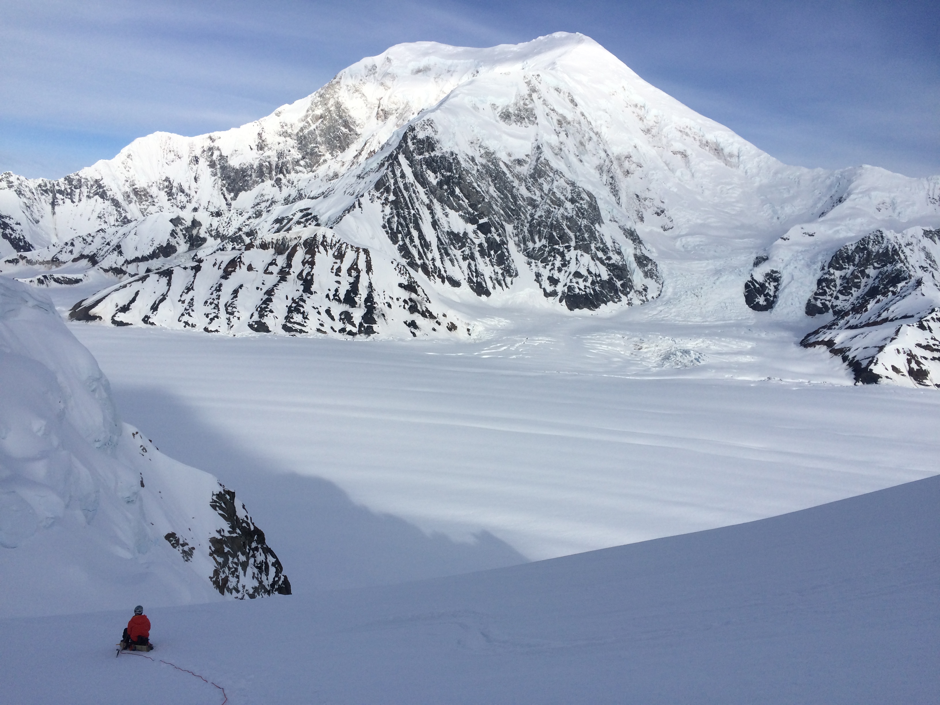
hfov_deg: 61.7
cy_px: 352
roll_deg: -5.5
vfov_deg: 48.2
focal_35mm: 29
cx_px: 470
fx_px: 787
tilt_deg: -7.6
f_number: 2.2
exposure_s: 1/2564
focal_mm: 4.15
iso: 32
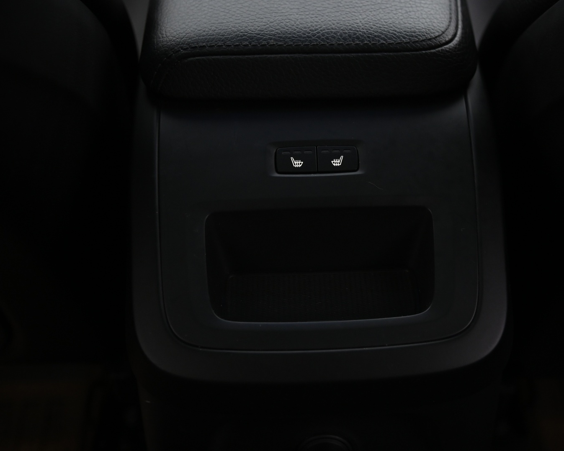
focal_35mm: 52
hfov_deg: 35.9
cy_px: 226
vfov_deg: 29.1
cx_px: 326
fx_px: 868
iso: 2000
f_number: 4
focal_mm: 46
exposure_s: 1/15
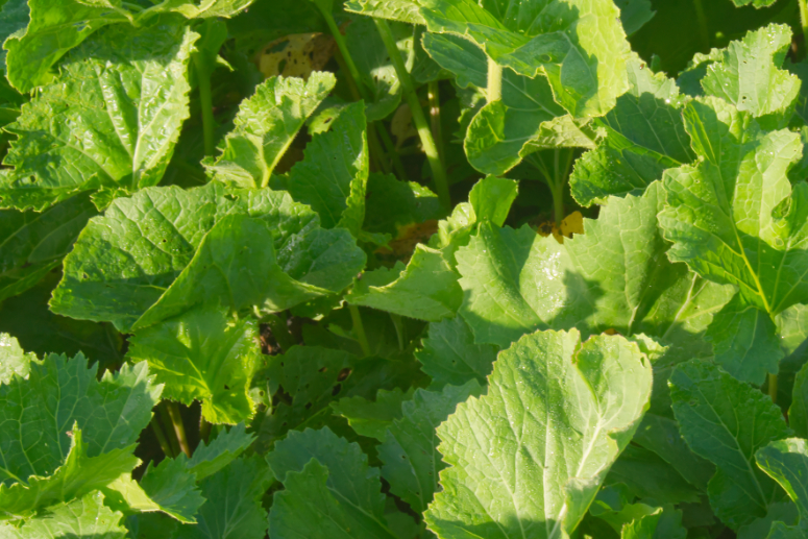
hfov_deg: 16.0
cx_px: 552
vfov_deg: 10.7
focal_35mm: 128
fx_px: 2868
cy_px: 212
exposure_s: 1/100
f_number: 16
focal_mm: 55
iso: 500
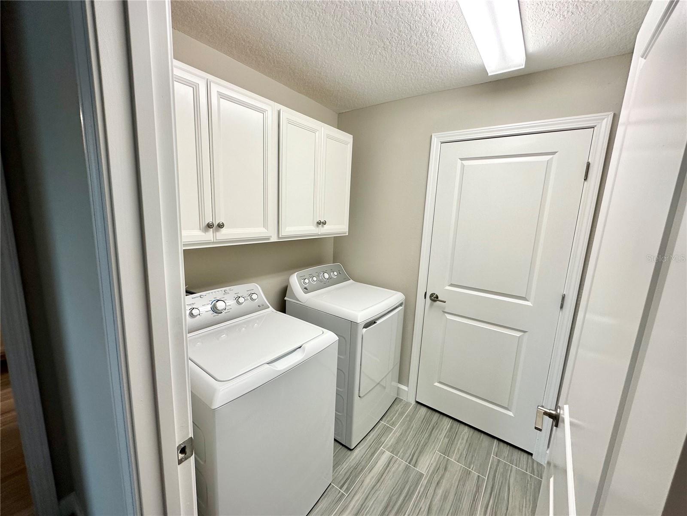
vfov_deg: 85.7
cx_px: 344
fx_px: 278
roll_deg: -2.3
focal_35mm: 14
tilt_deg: -9.9
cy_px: 258
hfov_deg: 102.1
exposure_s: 1/120
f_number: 2.2
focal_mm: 2.22
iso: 80
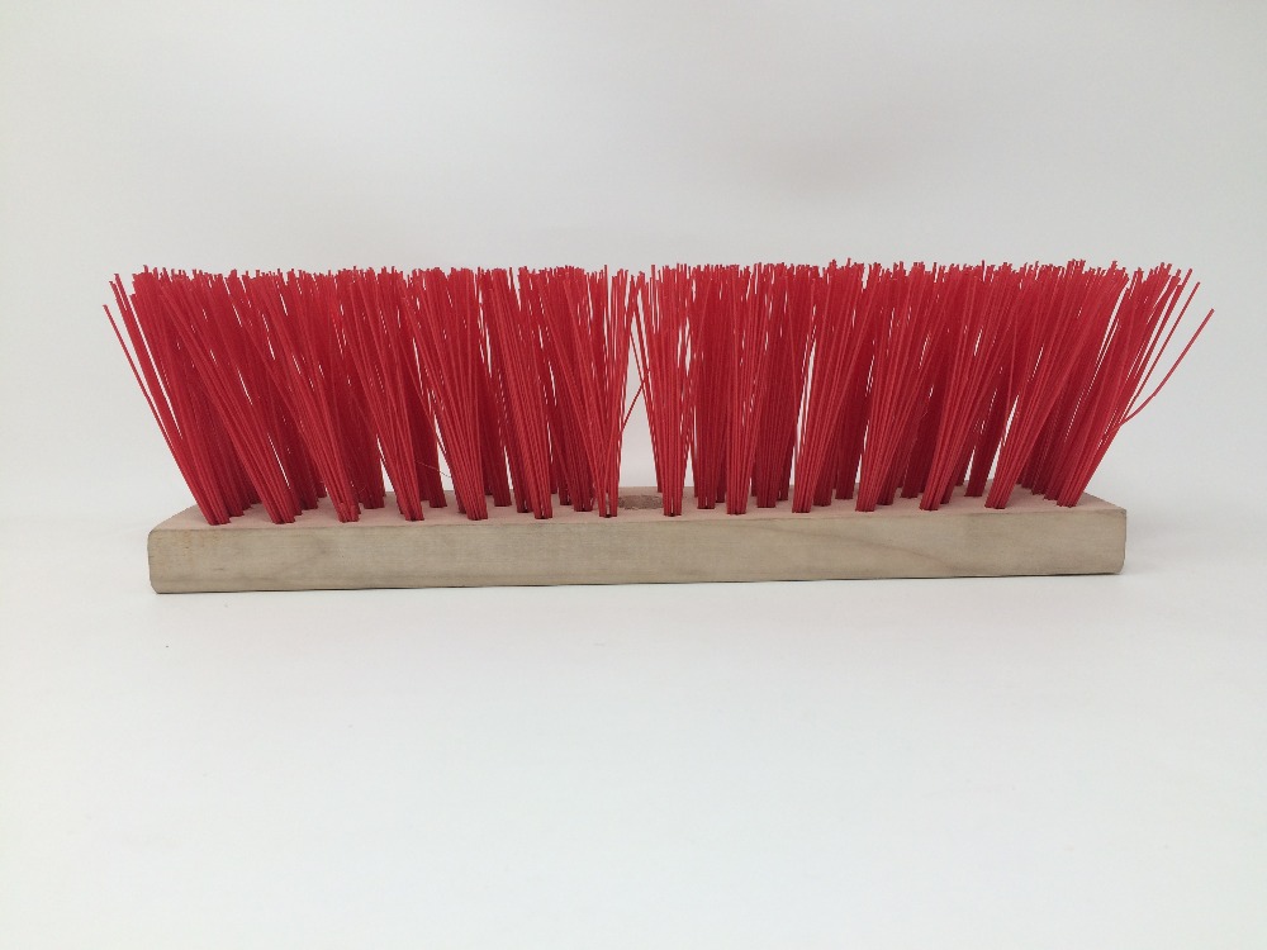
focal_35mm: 29
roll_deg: +1.0
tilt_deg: -10.5
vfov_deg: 48.2
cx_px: 634
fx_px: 1061
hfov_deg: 61.7
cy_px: 475
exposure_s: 1/108
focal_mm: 4.15
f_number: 2.2
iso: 32
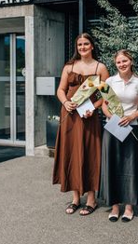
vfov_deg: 37.2
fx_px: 363
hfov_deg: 20.9
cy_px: 122
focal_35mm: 56
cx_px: 131
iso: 160
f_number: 5
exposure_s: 1/1000
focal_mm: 35
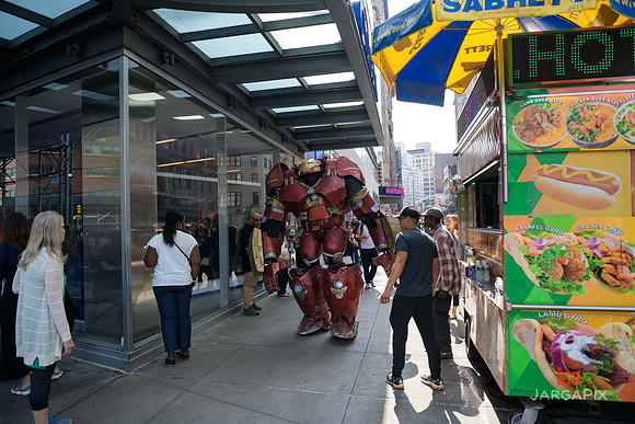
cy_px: 212
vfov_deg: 53.2
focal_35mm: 24
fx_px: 423
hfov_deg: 73.7
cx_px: 318
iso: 200
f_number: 3.2
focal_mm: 24
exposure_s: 1/1250
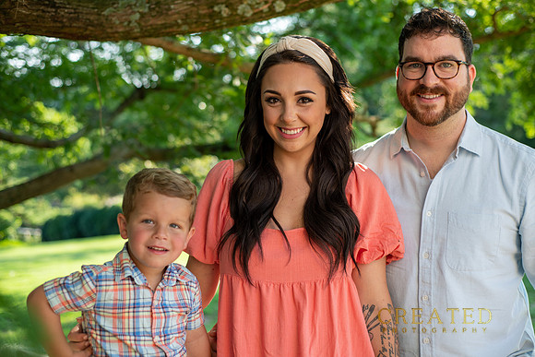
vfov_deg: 27.0
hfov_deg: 39.6
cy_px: 178
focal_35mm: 50
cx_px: 268
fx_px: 743
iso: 64
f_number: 3.2
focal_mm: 50
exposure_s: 1/160
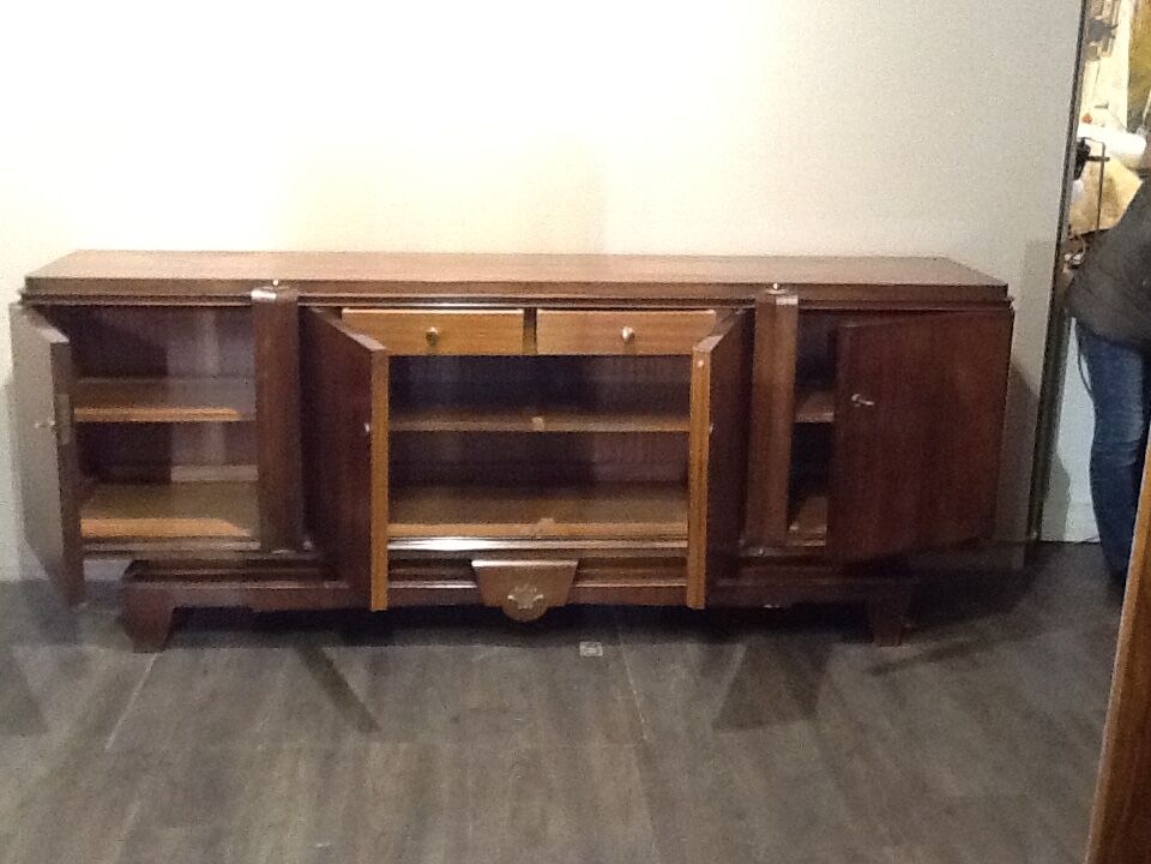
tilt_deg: -13.8
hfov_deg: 42.9
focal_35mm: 44
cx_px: 576
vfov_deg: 32.9
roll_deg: -0.7
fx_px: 1463
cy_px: 432
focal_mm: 2.03
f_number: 2.4
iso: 320
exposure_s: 1/20
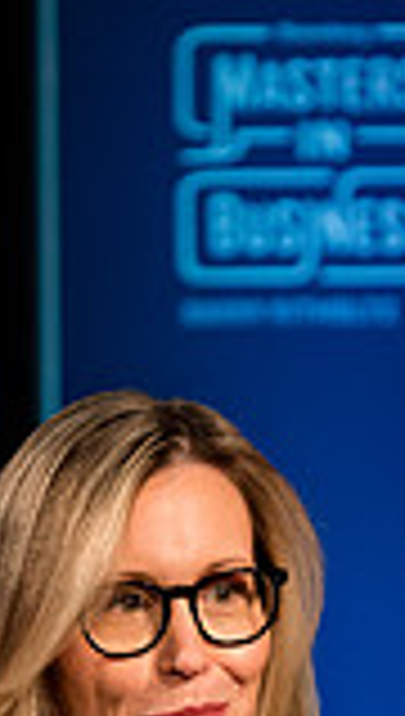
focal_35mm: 829
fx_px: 15752
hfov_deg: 1.5
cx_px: 190
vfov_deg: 2.6
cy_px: 681
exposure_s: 1/125
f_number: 2.8
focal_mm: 200
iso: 1250
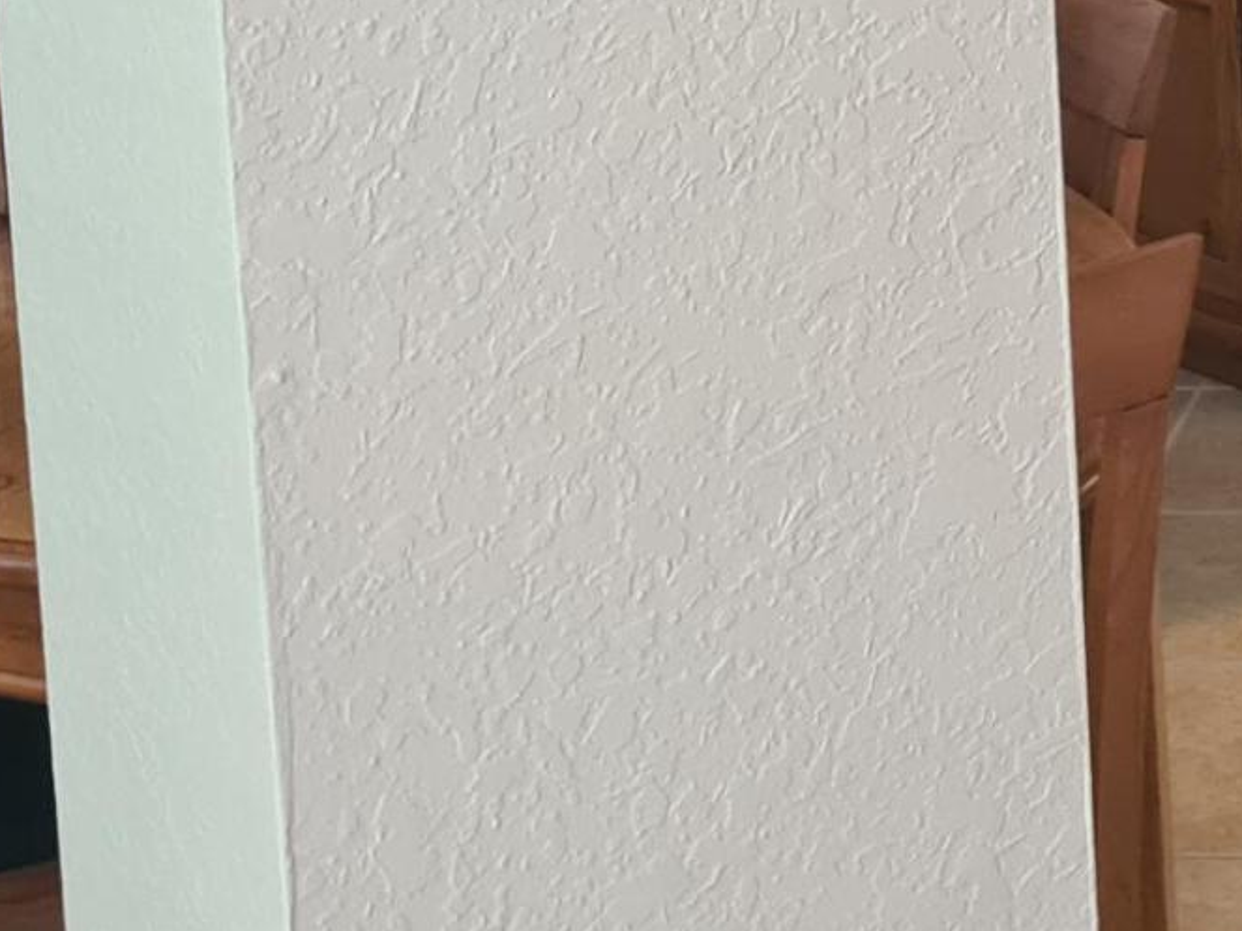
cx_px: 1446
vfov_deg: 12.7
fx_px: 4054
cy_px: -232
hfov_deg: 16.8
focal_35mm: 113
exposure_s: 1/40
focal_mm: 5.4
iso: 250
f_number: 1.8
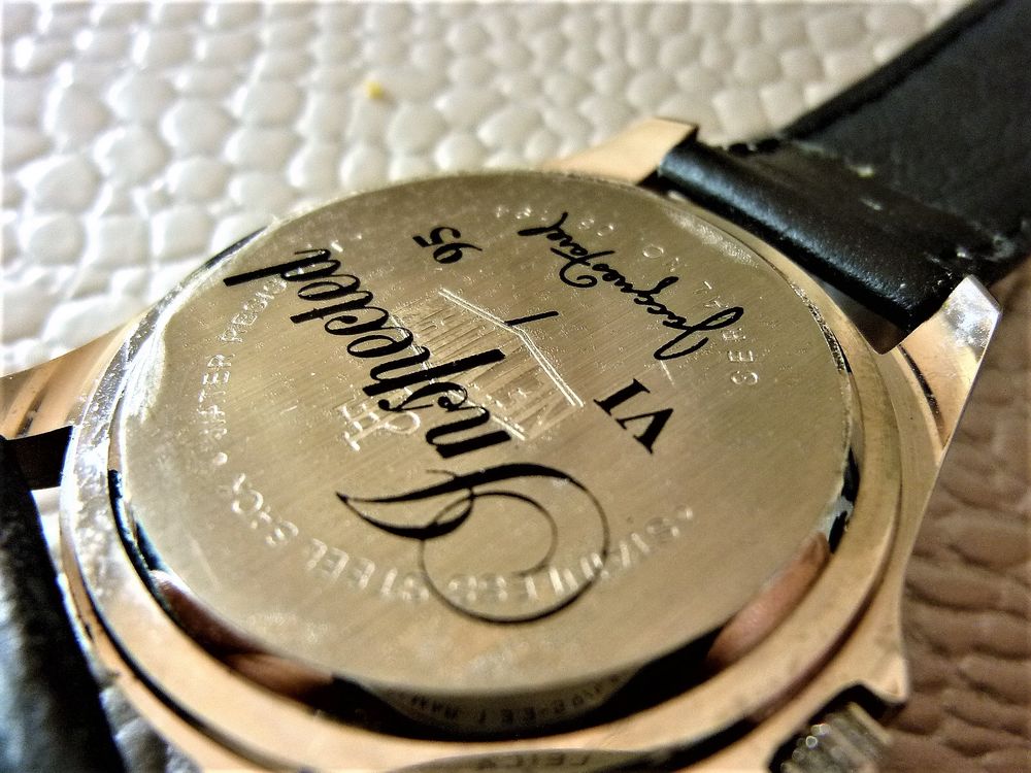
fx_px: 745
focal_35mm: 25
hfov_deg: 69.4
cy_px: 386
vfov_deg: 54.9
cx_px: 516
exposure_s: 1/100
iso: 400
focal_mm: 4.5
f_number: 3.3
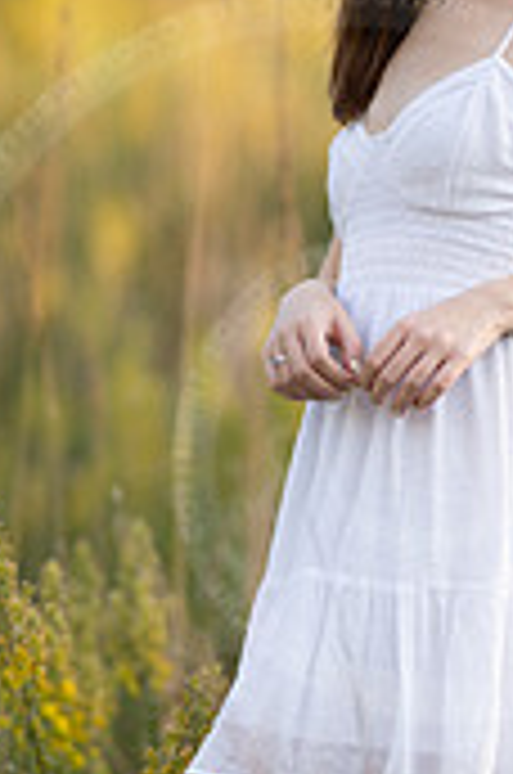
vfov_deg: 9.2
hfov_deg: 6.1
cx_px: 464
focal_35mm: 223
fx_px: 4786
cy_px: 531
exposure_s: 1/1000
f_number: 1.2
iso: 100
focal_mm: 85
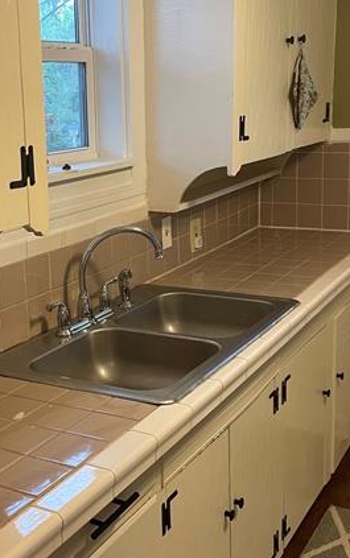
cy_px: 272
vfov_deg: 40.3
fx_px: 762
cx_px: 143
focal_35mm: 50
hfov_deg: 25.8
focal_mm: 4.2
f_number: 1.6
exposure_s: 1/60
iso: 160
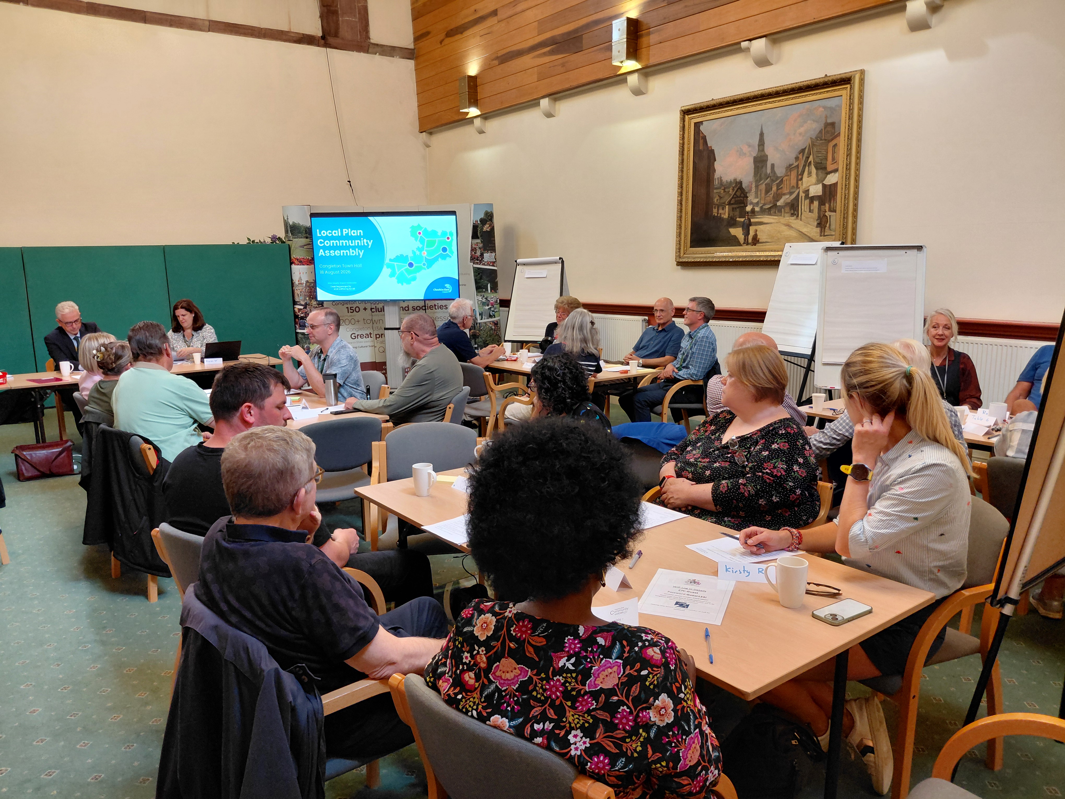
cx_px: 532
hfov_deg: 69.4
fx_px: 769
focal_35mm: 25
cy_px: 400
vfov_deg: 54.9
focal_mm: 4.69
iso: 160
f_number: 1.8
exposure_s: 1/50.1
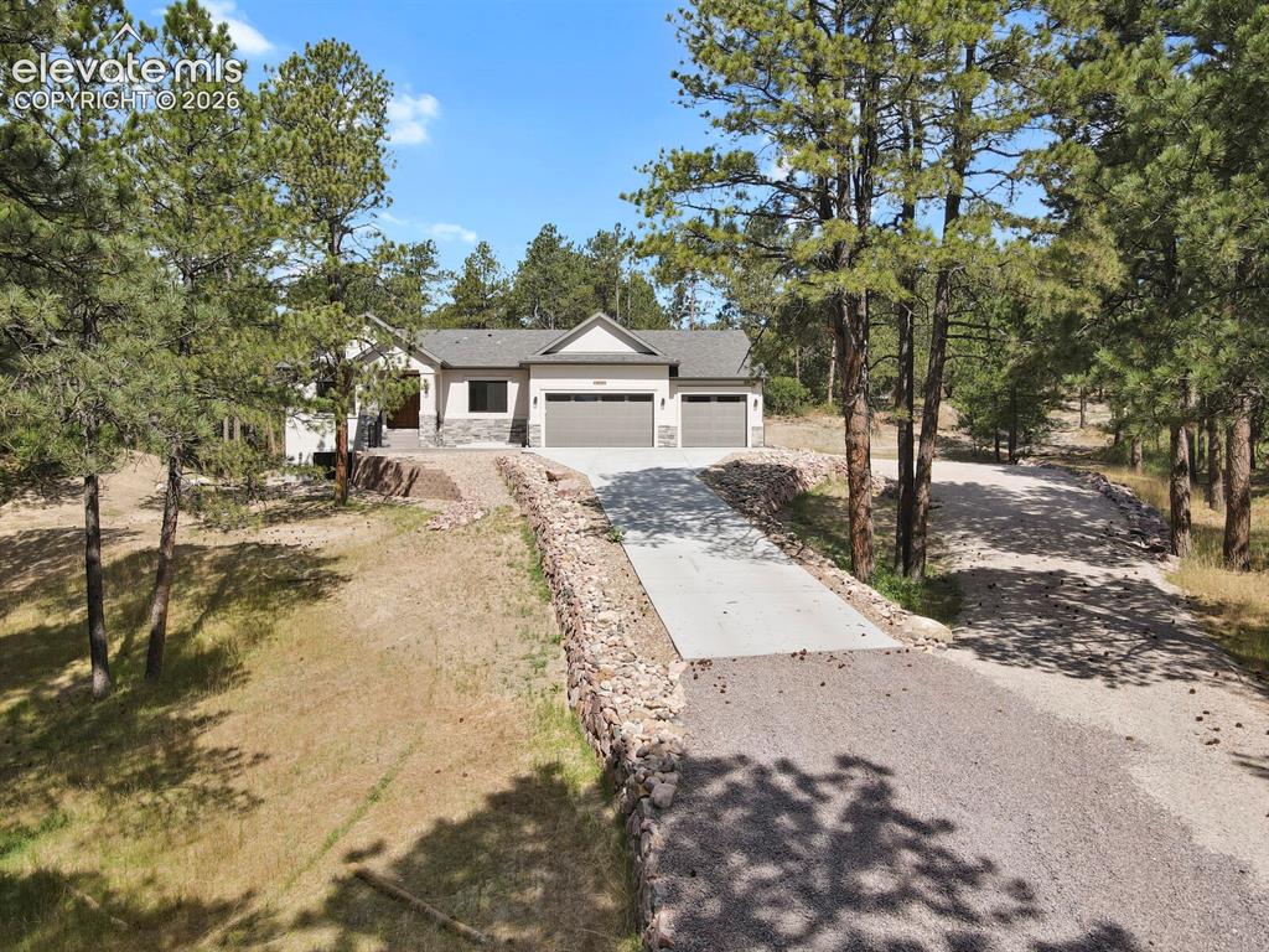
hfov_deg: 71.6
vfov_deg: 56.8
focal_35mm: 24
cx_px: 634
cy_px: 476
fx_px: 880
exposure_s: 1/350
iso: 100
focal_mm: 4.5
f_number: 2.8
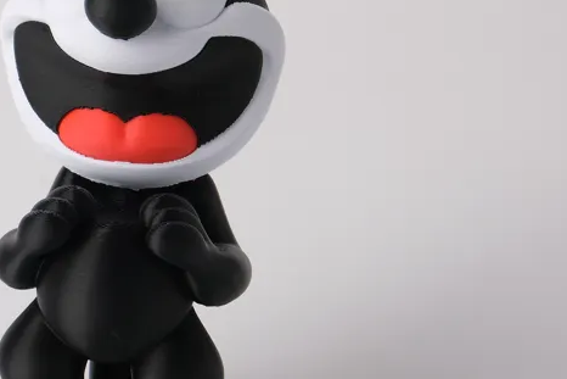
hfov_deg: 11.5
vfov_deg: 7.7
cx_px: 79
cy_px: 224
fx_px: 2804
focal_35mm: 178
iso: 160
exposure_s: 1/100
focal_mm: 55
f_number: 13
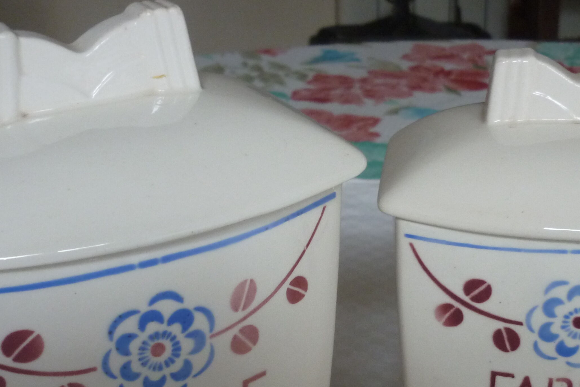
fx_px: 983
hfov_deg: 32.8
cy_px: 346
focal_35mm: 61
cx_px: 334
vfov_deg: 21.8
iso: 200
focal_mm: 5.5
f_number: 2.8
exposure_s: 1/30
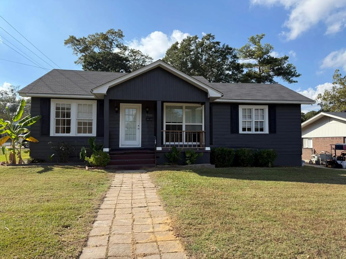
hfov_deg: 71.6
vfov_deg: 56.8
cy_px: 130
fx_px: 240
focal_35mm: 24
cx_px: 173
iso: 100
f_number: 1.78
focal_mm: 6.76
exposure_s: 1/3584
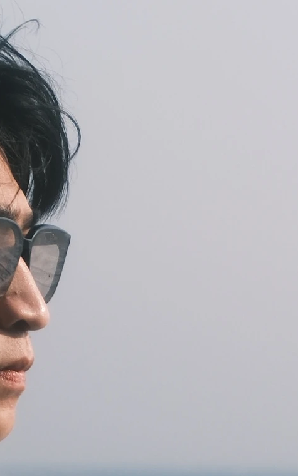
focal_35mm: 345
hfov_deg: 3.7
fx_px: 4483
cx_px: -430
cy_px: 100
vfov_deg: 6.1
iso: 160
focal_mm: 44.5
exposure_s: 1/800
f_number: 5.6
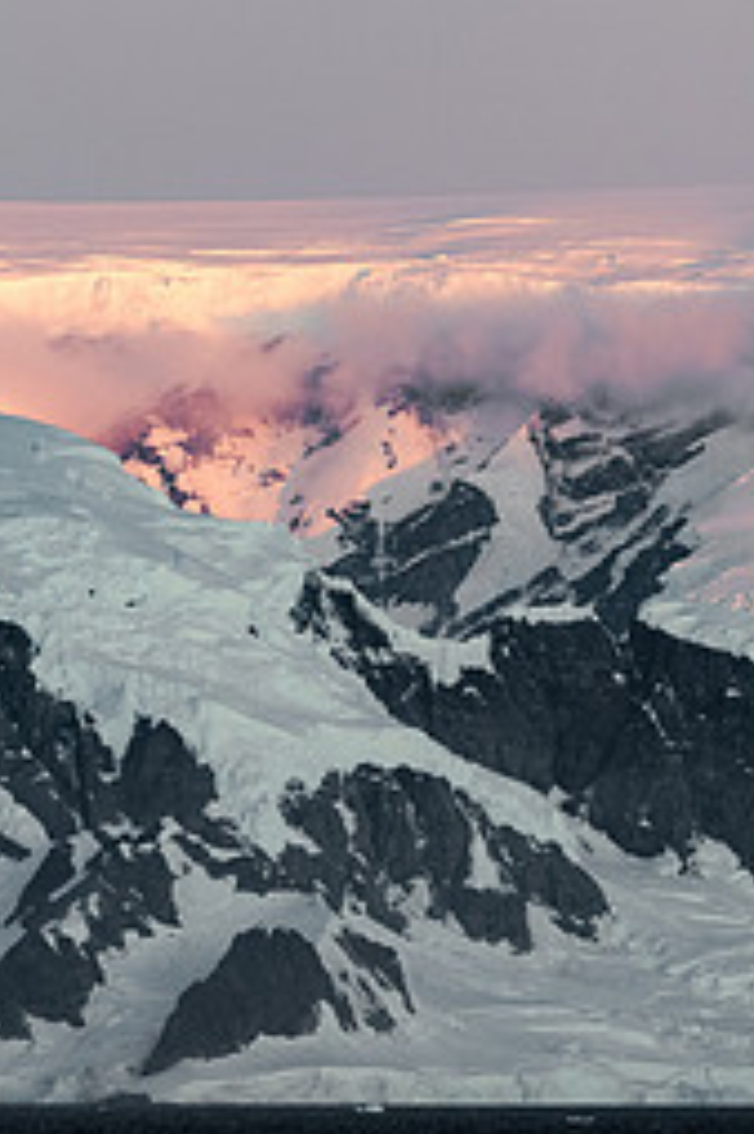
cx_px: 100
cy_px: 303
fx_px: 22146
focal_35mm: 704
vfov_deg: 2.9
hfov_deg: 2.0
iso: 1000
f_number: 5.6
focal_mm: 300
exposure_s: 1/400
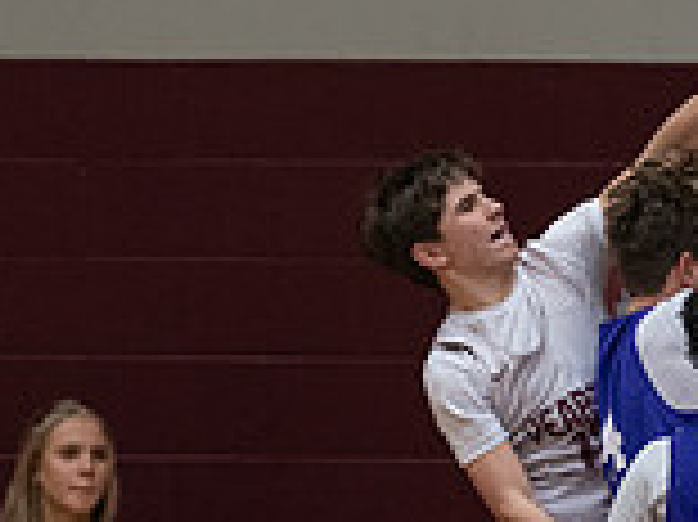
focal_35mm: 761
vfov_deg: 2.0
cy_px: 495
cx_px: 563
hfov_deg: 2.6
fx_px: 15333
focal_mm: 197
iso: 2500
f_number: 2.8
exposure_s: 1/1000
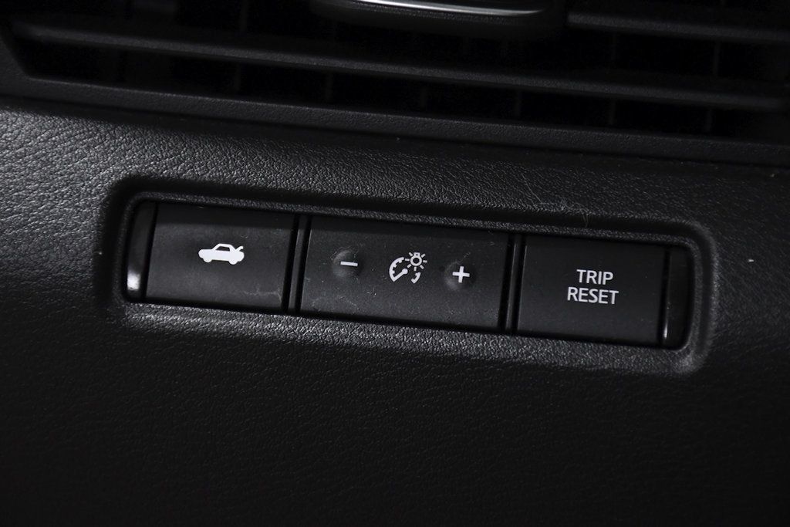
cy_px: 264
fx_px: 3116
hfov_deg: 14.4
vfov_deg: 9.7
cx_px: 395
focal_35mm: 142
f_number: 5.3
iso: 2500
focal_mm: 95
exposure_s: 1/250
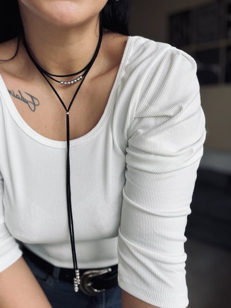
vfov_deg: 60.0
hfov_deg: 46.8
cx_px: 116
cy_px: 154
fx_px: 267
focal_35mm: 30
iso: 80
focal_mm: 2.71
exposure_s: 1/91
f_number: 1.9
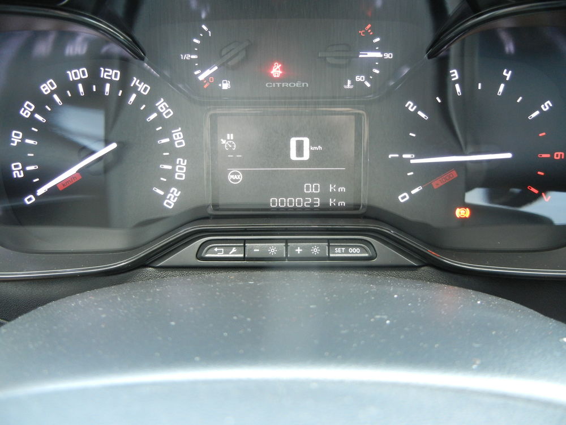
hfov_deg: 60.0
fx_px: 491
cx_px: 283
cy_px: 212
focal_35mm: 30
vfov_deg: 46.8
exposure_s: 1/14.7
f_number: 3.5
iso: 400
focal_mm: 5.4
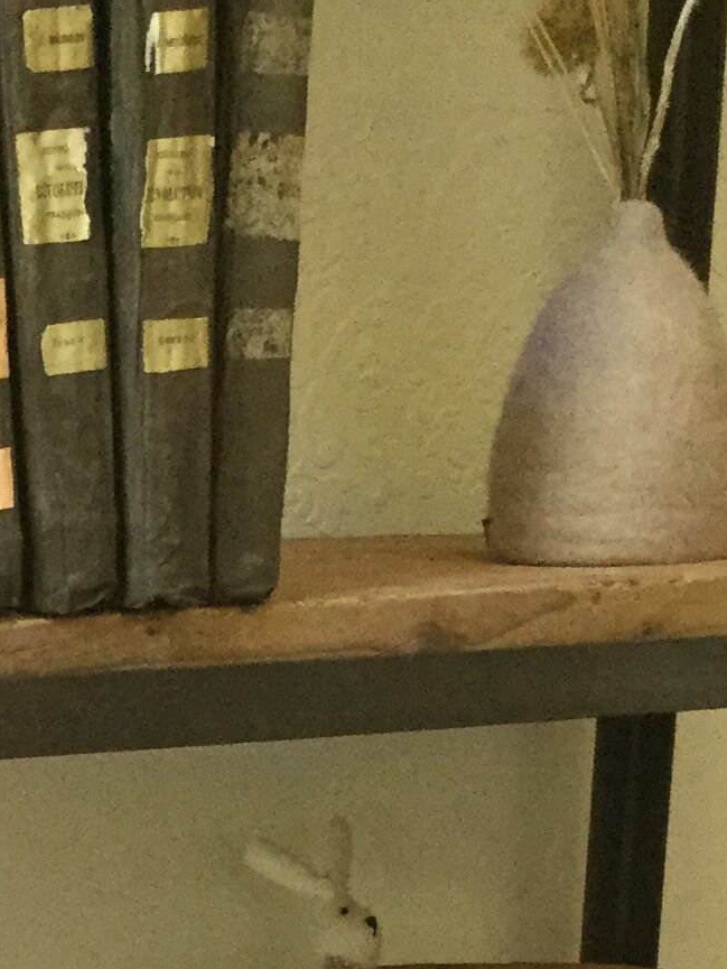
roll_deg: -0.2
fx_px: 3275
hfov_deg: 12.4
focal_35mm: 117
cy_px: 1329
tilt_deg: -17.4
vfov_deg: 15.8
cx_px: -119
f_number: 2.4
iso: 160
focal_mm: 3.3
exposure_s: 1/33
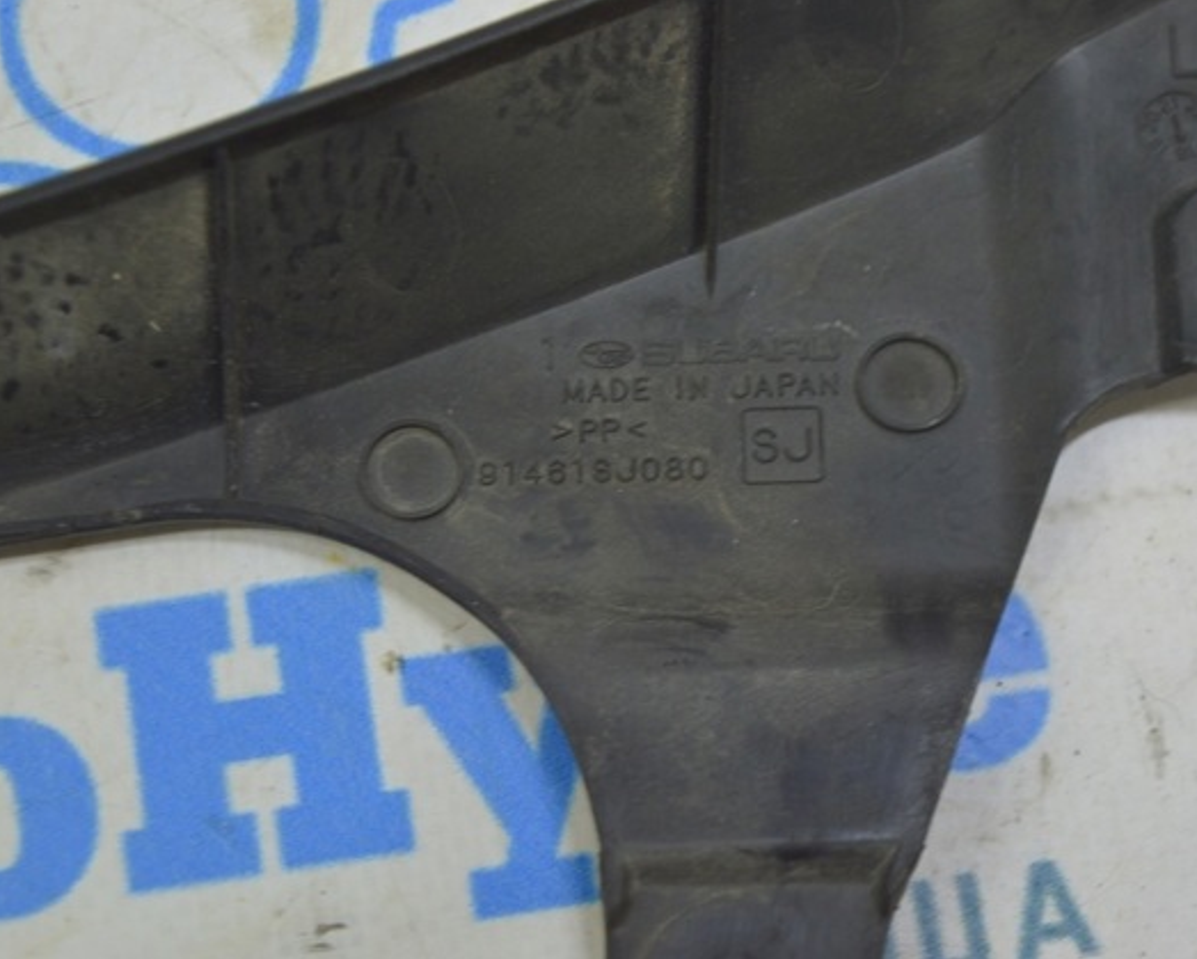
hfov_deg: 20.2
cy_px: 475
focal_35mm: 95
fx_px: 3352
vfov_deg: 16.3
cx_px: 684
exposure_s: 1/20
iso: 400
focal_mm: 55
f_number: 5.6
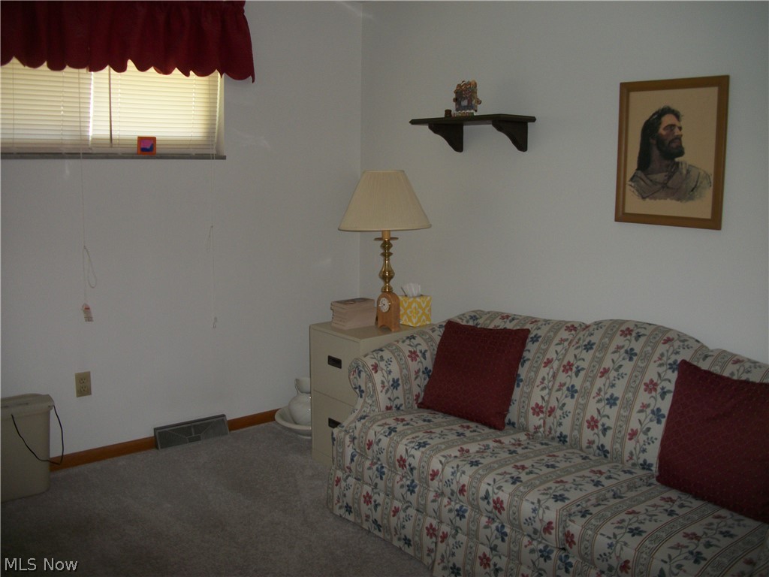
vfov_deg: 44.2
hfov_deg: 56.8
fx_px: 711
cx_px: 384
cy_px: 288
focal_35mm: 32
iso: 80
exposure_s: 1/30
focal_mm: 5.7
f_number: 2.9
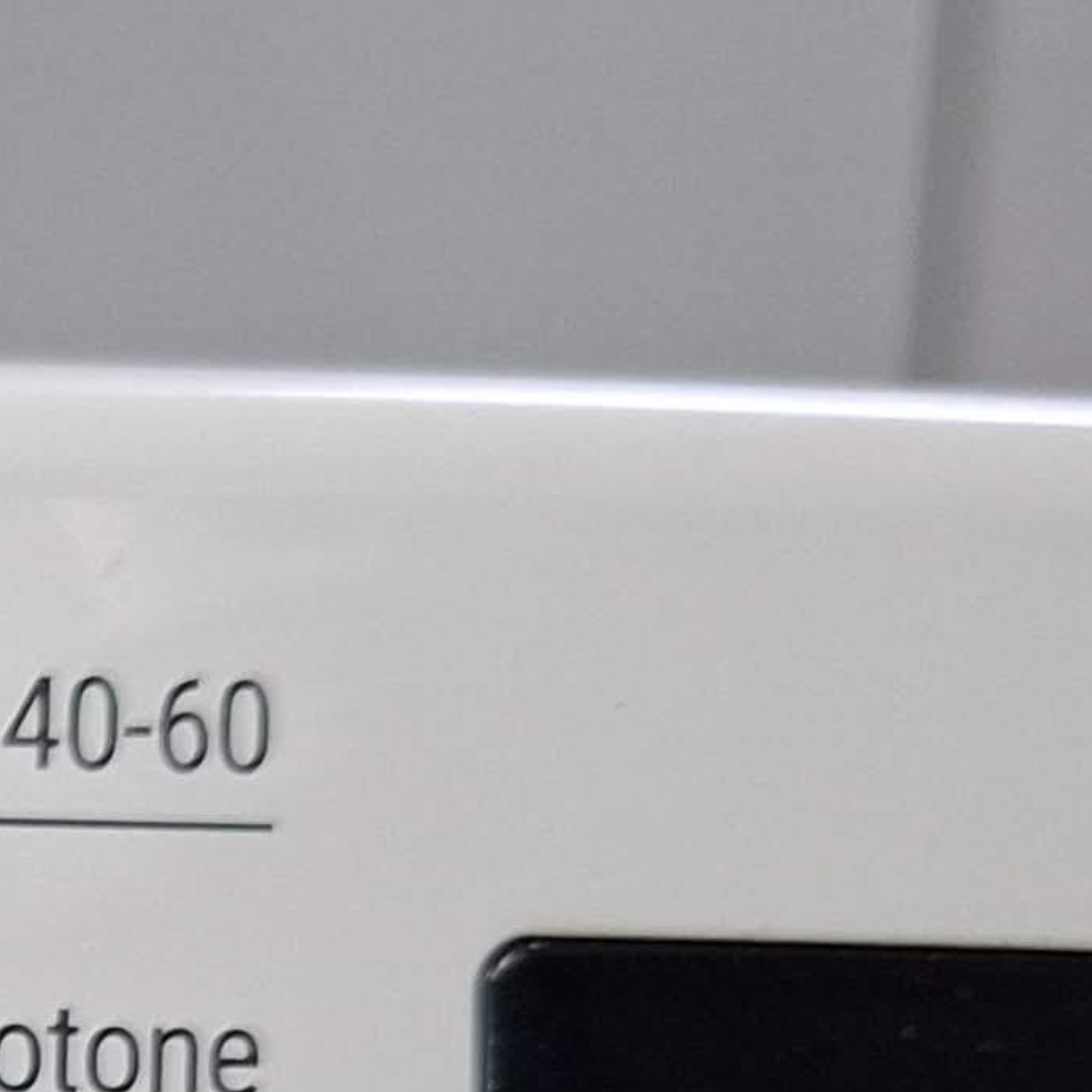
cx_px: -1008
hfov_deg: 13.0
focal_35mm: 118
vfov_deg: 13.8
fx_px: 4211
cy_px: 1693
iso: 200
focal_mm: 5.54
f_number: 1.8
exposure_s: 1/50
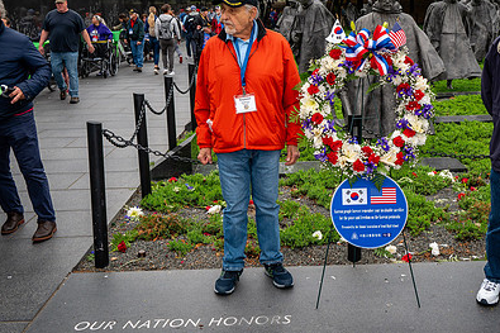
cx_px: 294
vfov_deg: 30.3
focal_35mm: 44
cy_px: 119
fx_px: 611
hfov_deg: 44.3
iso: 1250
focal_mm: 30
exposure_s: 1/640
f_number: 8
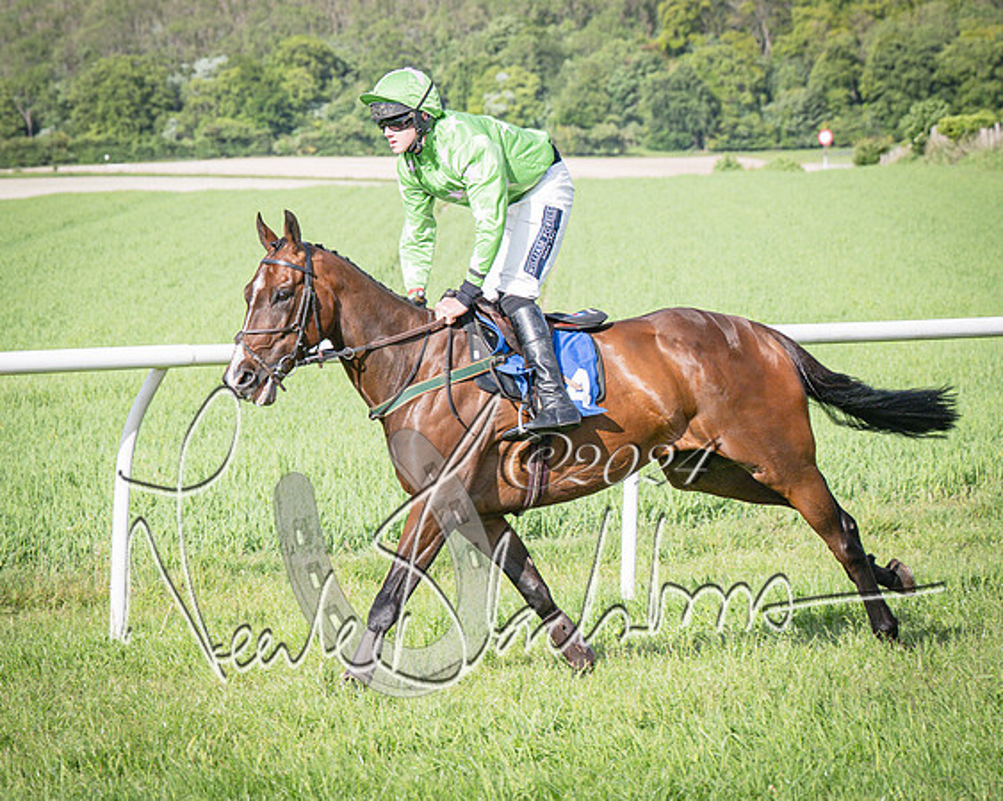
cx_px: 136
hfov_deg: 9.8
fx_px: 5850
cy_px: 372
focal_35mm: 197
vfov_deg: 7.8
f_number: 4.5
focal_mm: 80
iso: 200
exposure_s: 1/1600
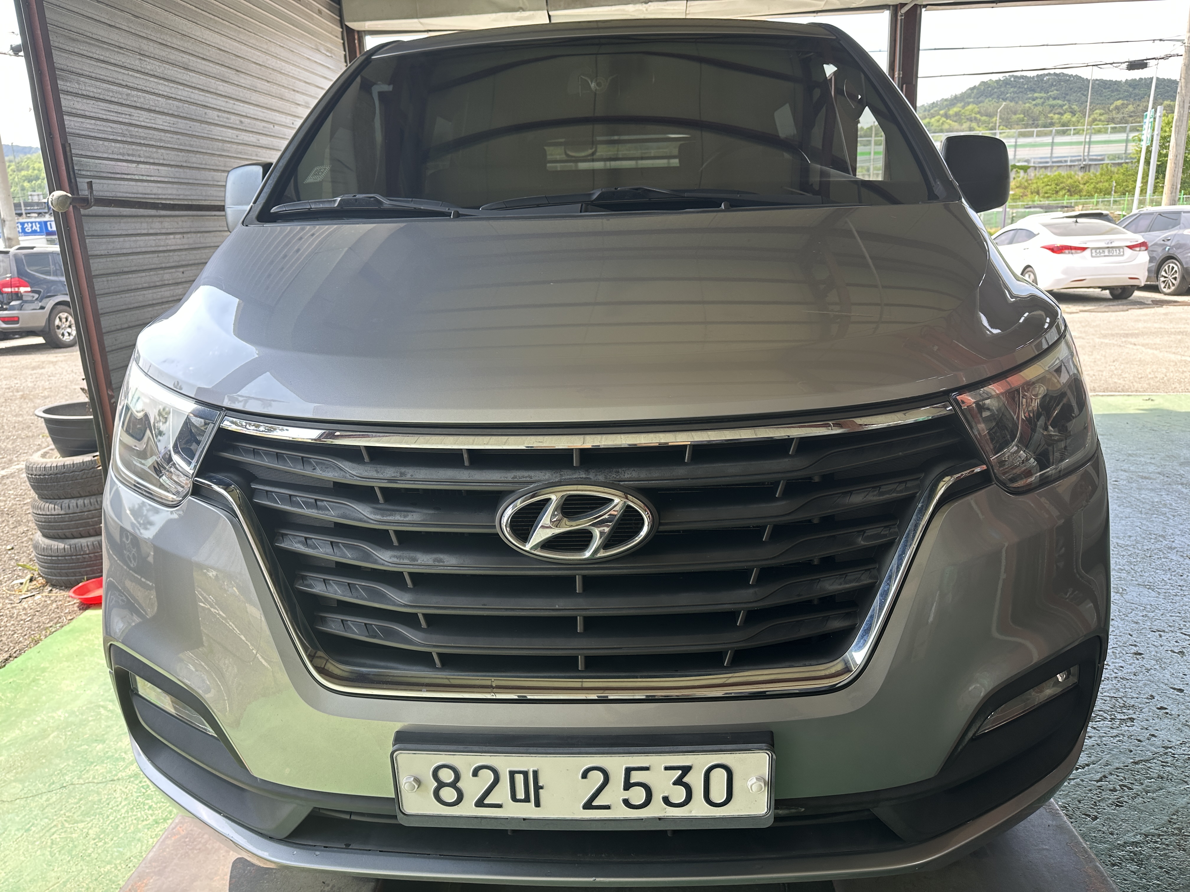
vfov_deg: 56.8
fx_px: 825
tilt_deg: -14.6
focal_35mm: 24
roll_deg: +1.8
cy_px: 446
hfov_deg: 71.6
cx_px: 595
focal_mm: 6.86
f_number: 1.78
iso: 80
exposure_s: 1/376
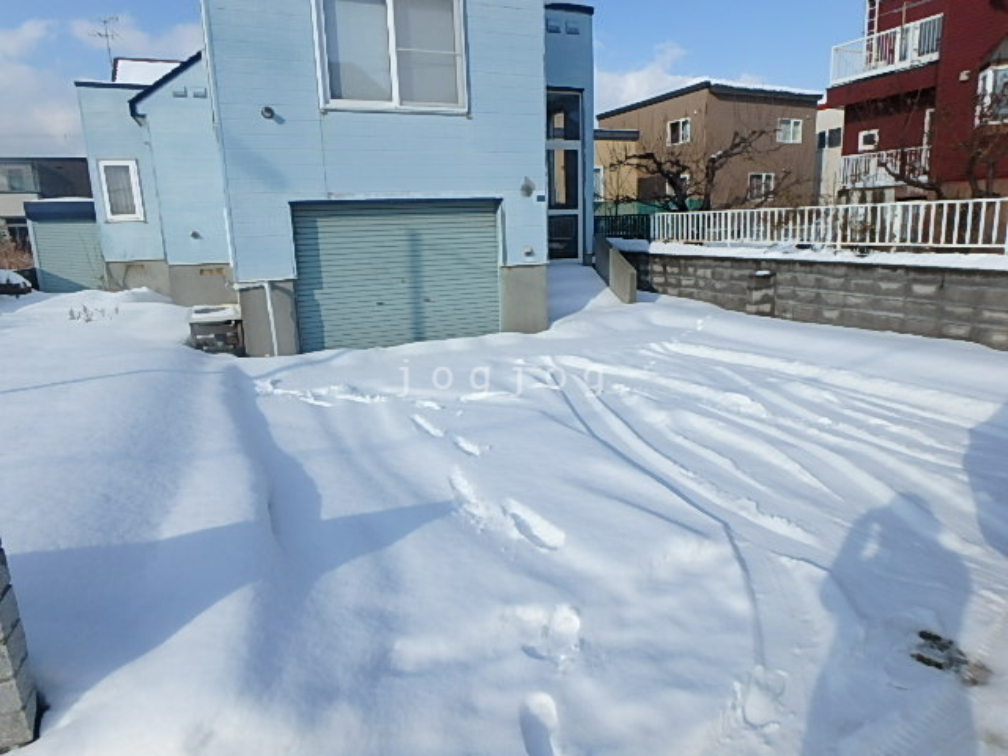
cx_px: 504
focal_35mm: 21
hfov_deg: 79.0
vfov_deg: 63.4
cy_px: 378
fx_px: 612
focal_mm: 3.7
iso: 125
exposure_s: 1/640
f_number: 6
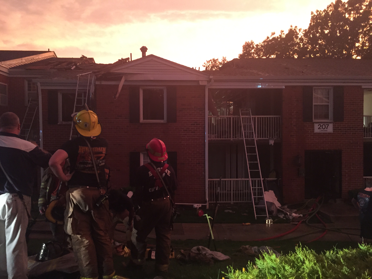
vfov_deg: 48.2
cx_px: 186
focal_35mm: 29
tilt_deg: -2.2
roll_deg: -0.5
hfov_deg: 61.7
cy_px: 140
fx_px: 312
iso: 250
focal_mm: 4.15
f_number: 2.2
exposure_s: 1/20
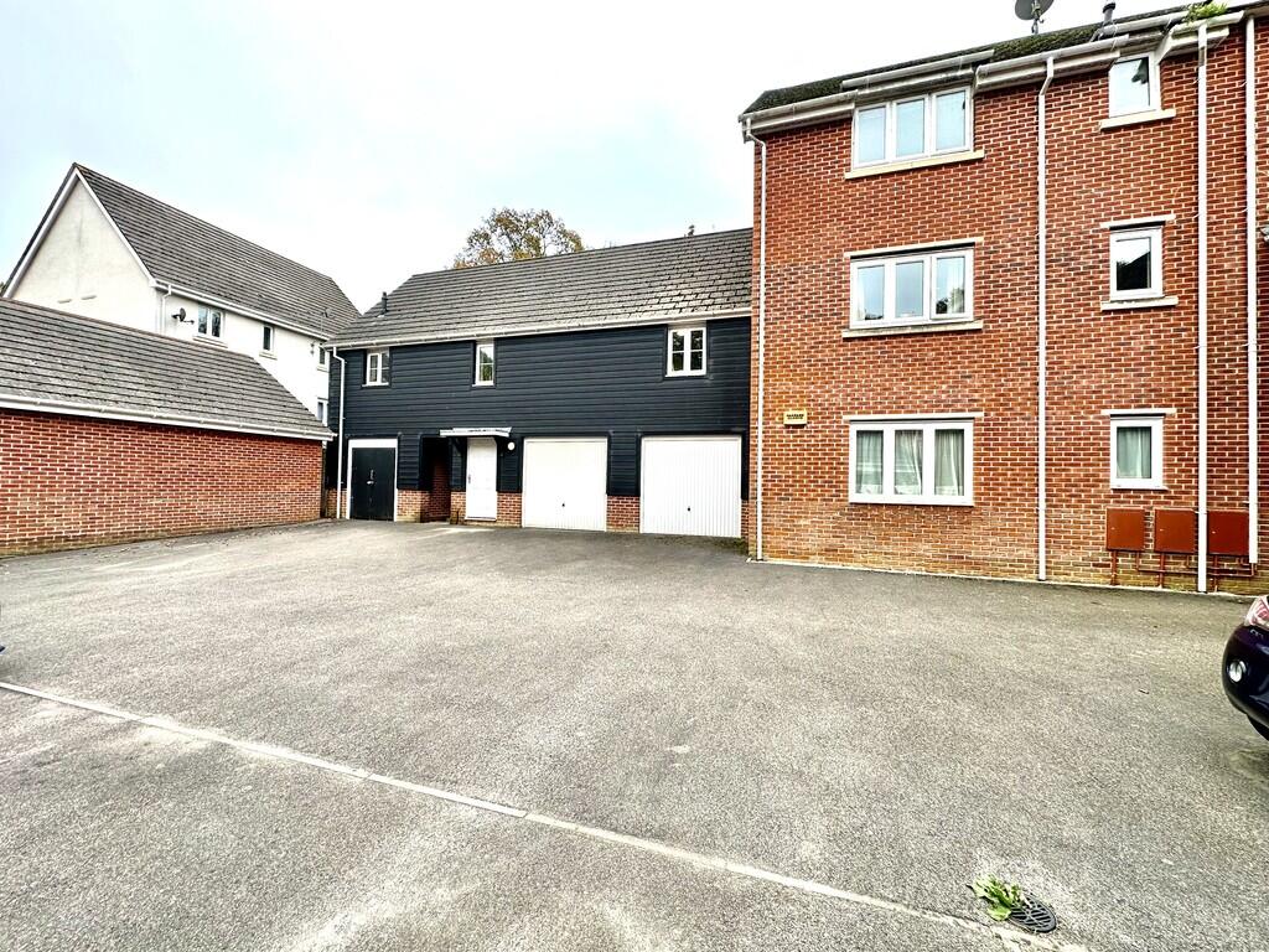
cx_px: 634
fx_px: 513
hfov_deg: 102.1
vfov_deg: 85.7
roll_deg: -1.1
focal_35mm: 14
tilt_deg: +0.9
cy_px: 476
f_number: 2.2
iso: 40
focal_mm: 2.22
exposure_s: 1/158
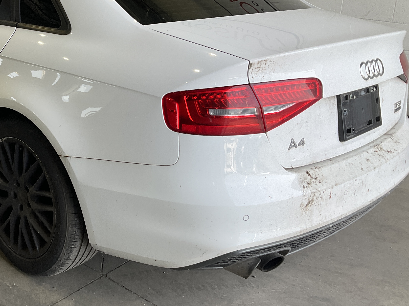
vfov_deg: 30.2
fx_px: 567
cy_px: 117
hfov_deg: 38.4
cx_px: 90
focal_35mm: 48
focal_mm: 3
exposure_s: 1/122
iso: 16
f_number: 1.8
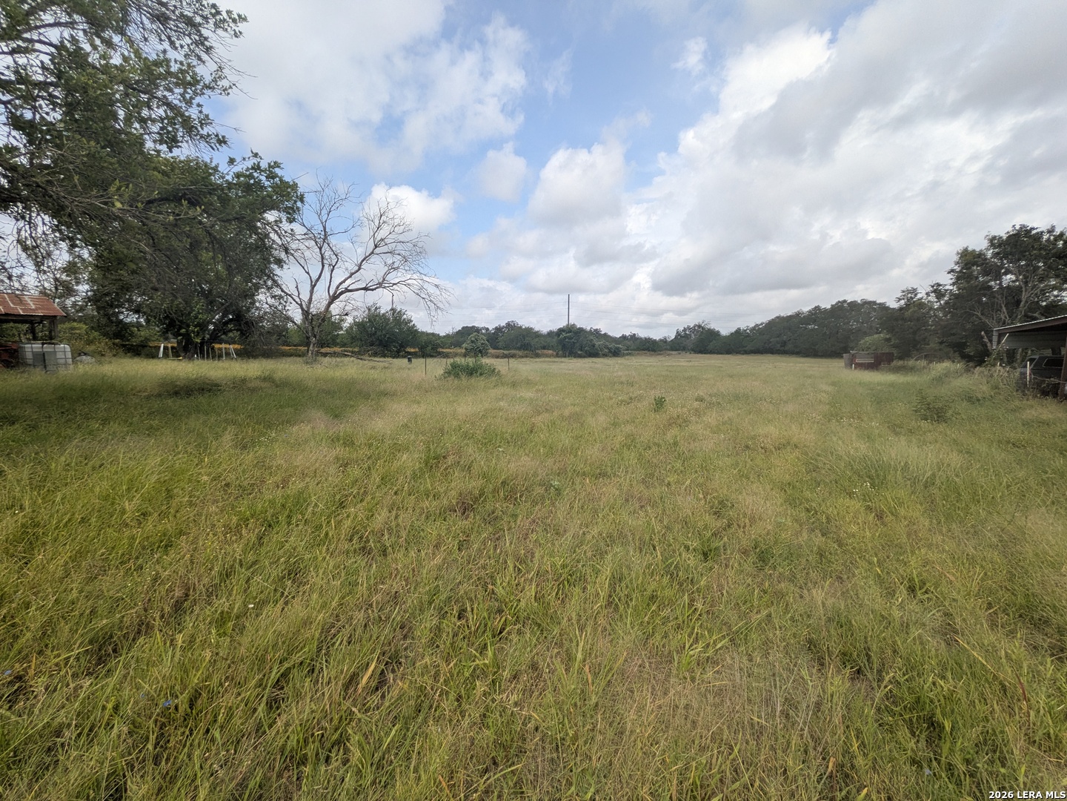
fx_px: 432
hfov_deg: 102.1
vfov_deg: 85.7
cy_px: 400
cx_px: 534
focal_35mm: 14
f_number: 2.2
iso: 49
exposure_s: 1/1527
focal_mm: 1.83
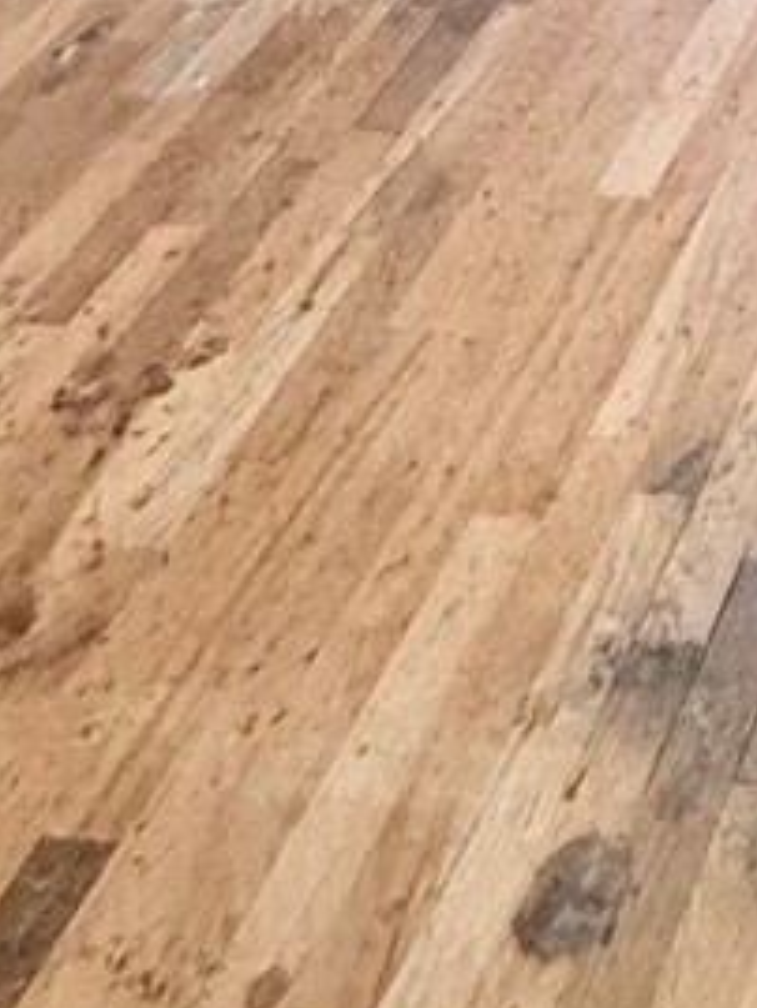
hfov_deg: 16.8
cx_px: 1293
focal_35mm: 75
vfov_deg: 15.6
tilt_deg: -0.5
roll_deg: +2.9
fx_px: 2185
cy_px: -1338
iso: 250
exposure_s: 1/99
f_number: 2.2
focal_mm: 2.22
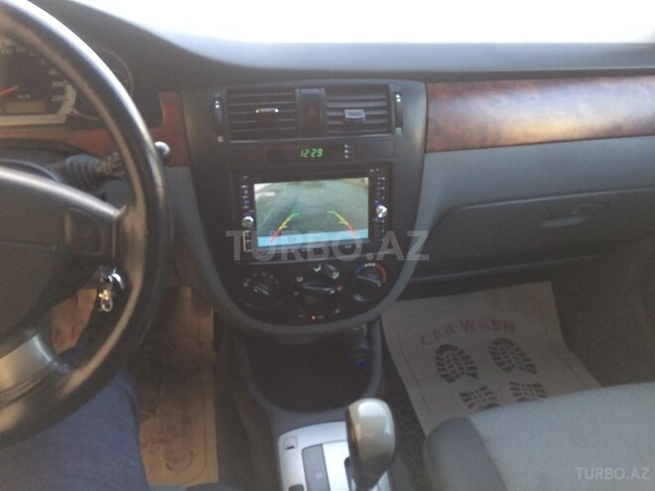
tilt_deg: -29.6
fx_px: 549
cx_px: 328
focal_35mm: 29
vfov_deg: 48.2
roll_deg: -2.0
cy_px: 246
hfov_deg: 61.7
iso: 160
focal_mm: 4.15
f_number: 2.2
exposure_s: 1/100
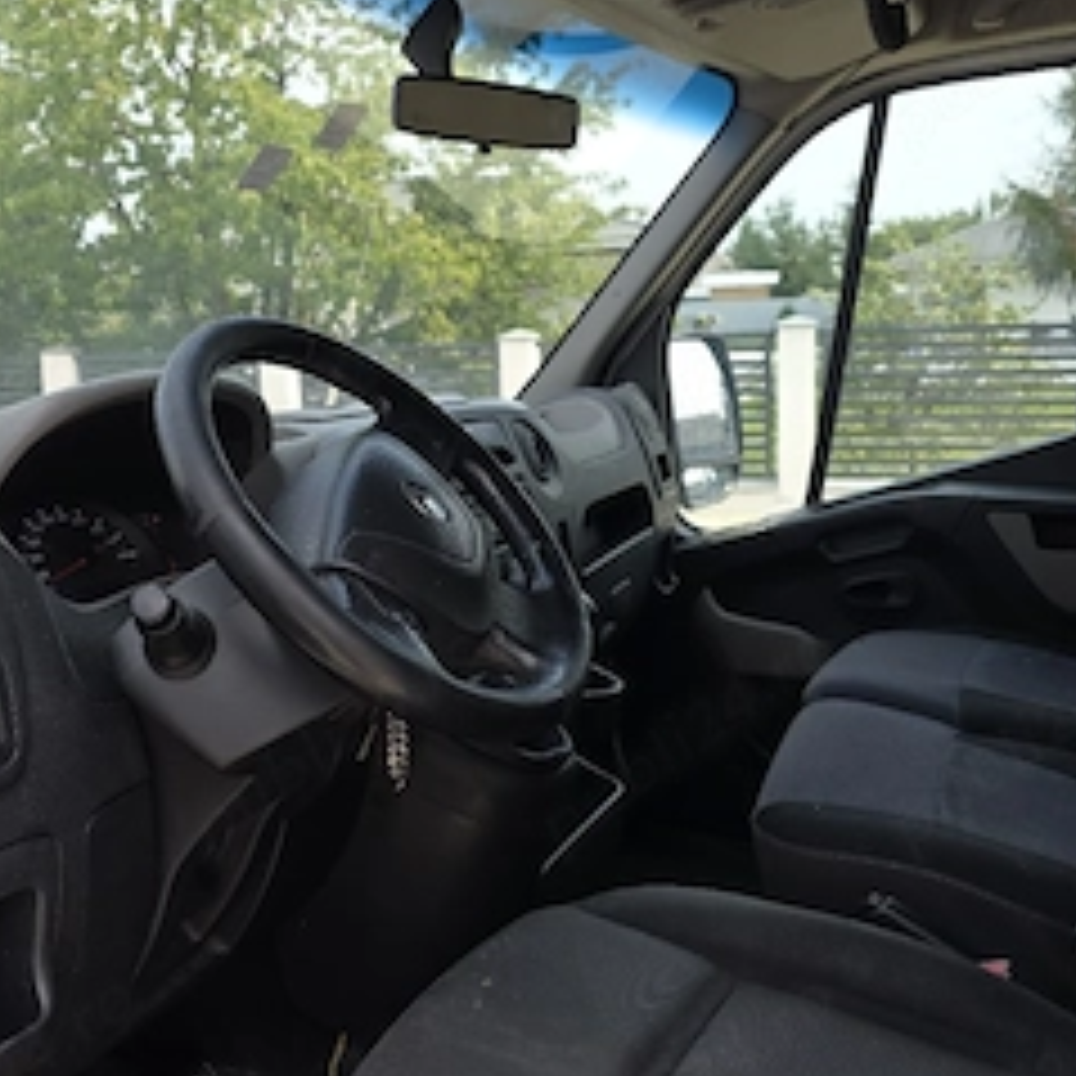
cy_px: 441
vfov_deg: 48.2
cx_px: 428
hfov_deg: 48.1
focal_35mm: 34
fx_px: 1196
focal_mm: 6.3
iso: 12
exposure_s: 1/222
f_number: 1.7
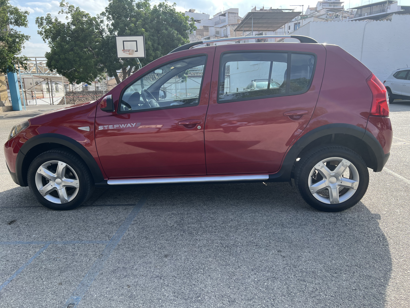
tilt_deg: -12.4
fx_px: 308
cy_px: 154
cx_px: 205
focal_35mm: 26
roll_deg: +1.7
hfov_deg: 67.3
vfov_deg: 53.1
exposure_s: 1/1112
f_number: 1.5
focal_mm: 5.7
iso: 50
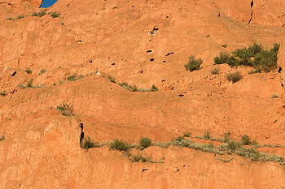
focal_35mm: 116
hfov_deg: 17.6
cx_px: 134
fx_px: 918
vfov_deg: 11.8
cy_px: 43
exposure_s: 1/400
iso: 360
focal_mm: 70
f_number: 11
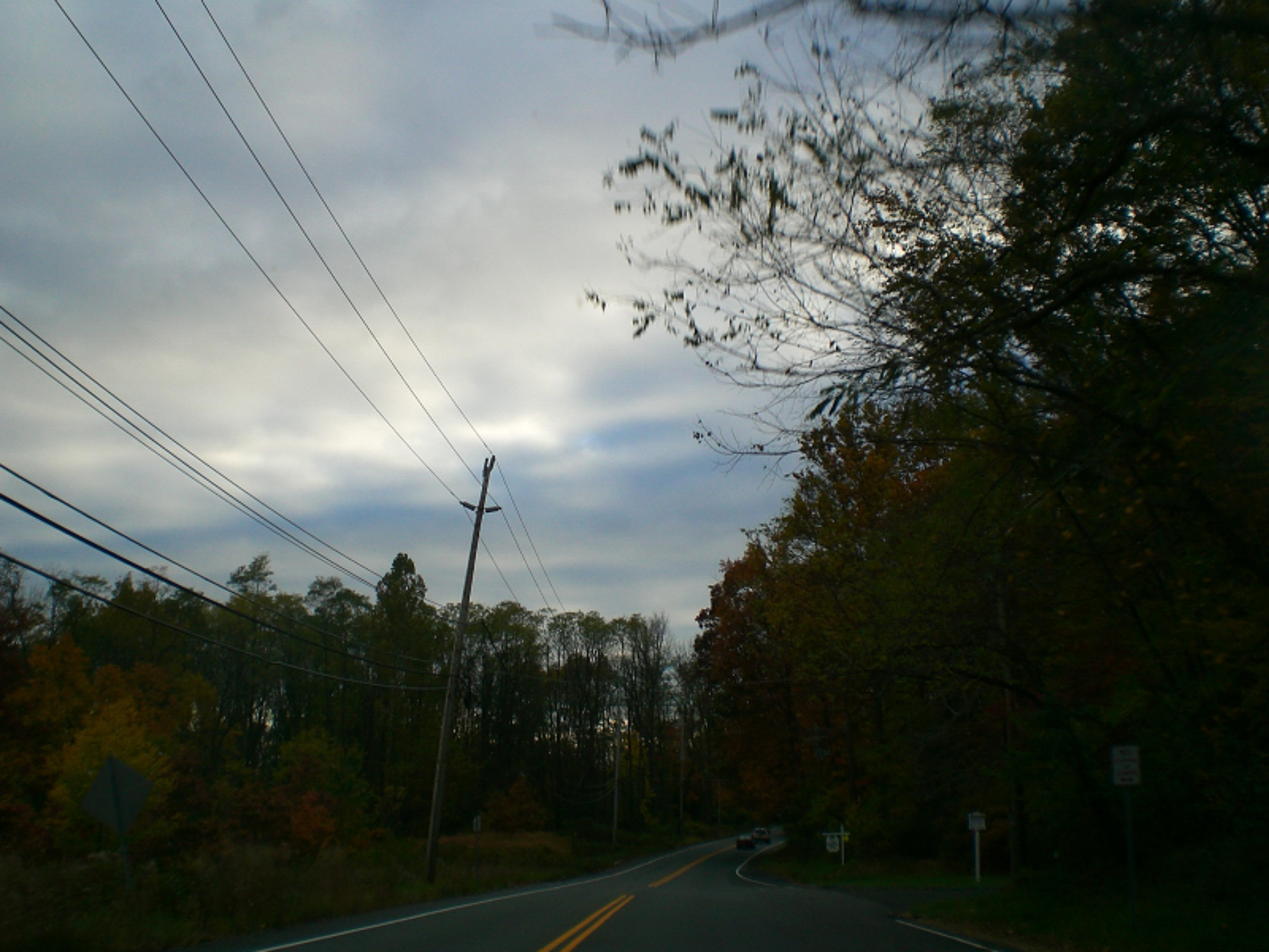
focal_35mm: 38
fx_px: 1393
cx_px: 634
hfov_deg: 49.0
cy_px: 476
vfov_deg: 37.7
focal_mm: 6.3
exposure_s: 1/125
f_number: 4.4
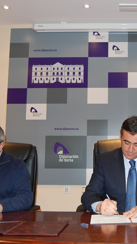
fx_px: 310
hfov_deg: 24.1
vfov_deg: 42.9
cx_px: 127
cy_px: 123
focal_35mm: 48
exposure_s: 1/60
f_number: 3.8
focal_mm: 20
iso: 400
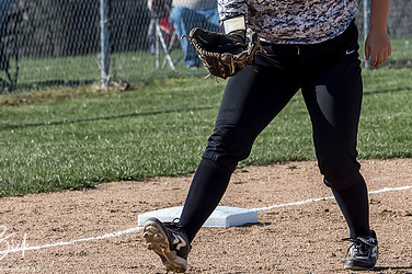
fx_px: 7329
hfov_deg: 3.2
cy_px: -1
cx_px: 295
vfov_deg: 2.1
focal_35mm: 641
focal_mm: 144
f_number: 6.3
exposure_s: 1/1600
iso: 400
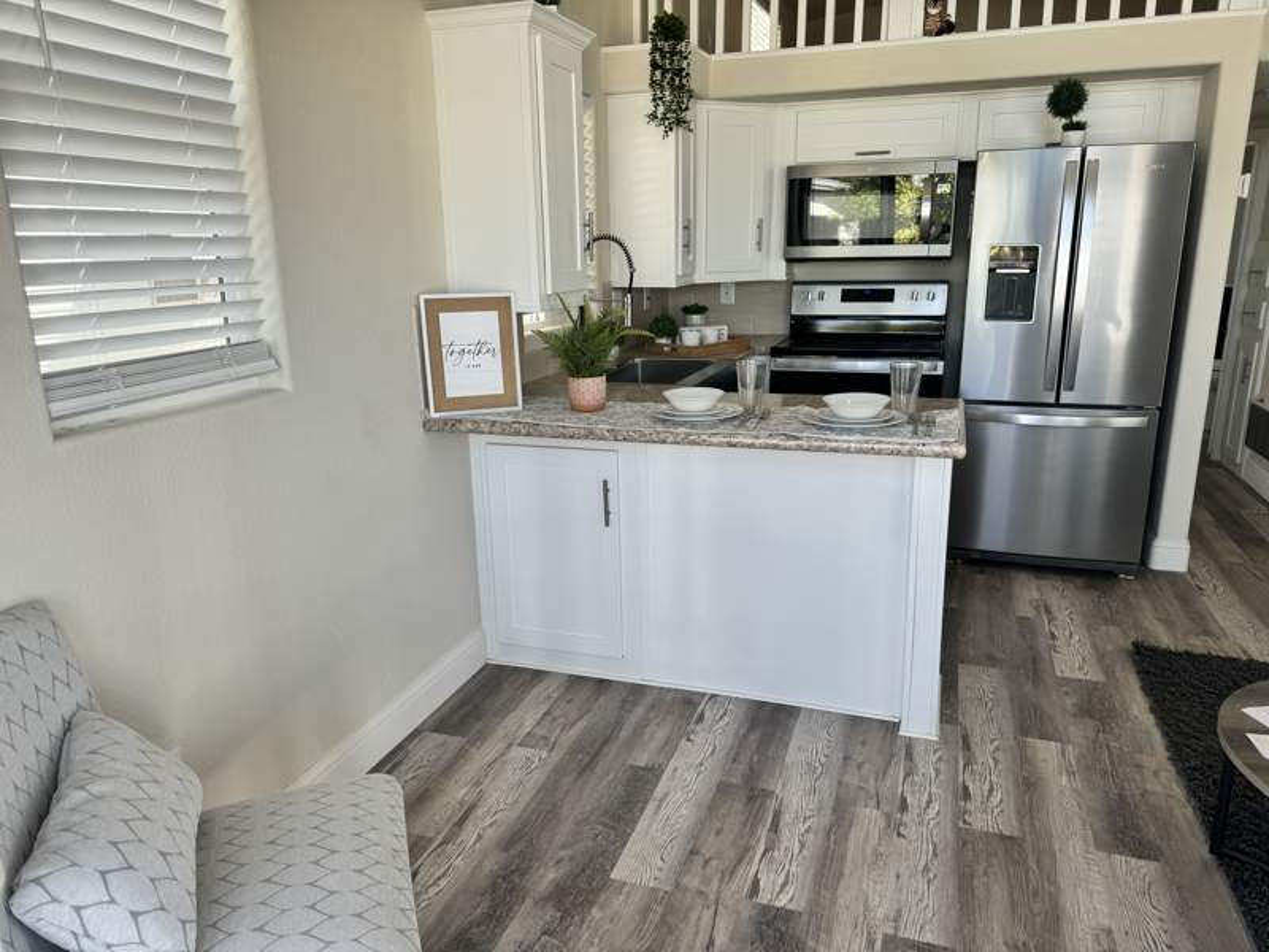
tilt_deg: -15.4
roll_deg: +0.5
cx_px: 634
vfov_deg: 56.8
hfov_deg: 71.6
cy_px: 476
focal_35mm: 24
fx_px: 880
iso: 64
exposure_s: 1/190
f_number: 1.78
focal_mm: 6.76
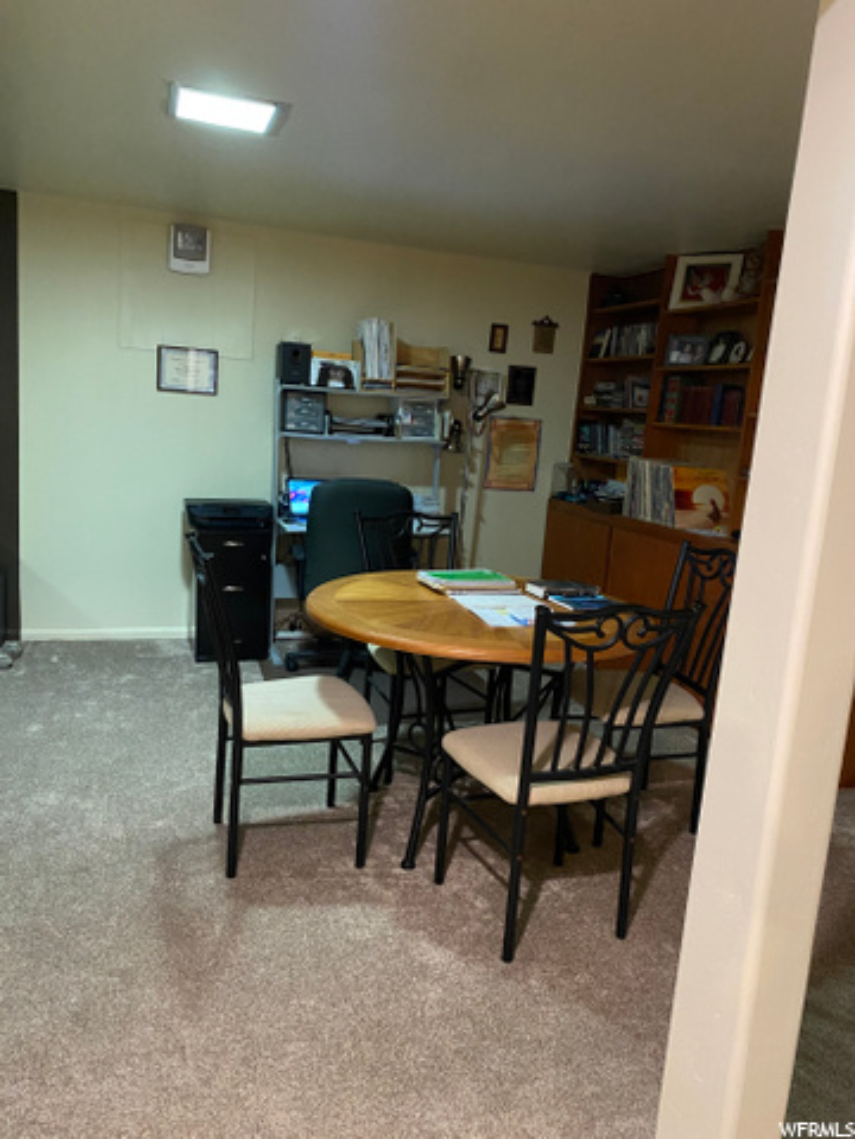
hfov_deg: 53.1
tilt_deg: -8.7
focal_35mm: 26
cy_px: 570
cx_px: 428
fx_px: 856
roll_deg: -4.6
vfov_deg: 67.3
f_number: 1.8
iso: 500
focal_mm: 4.25
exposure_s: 1/30
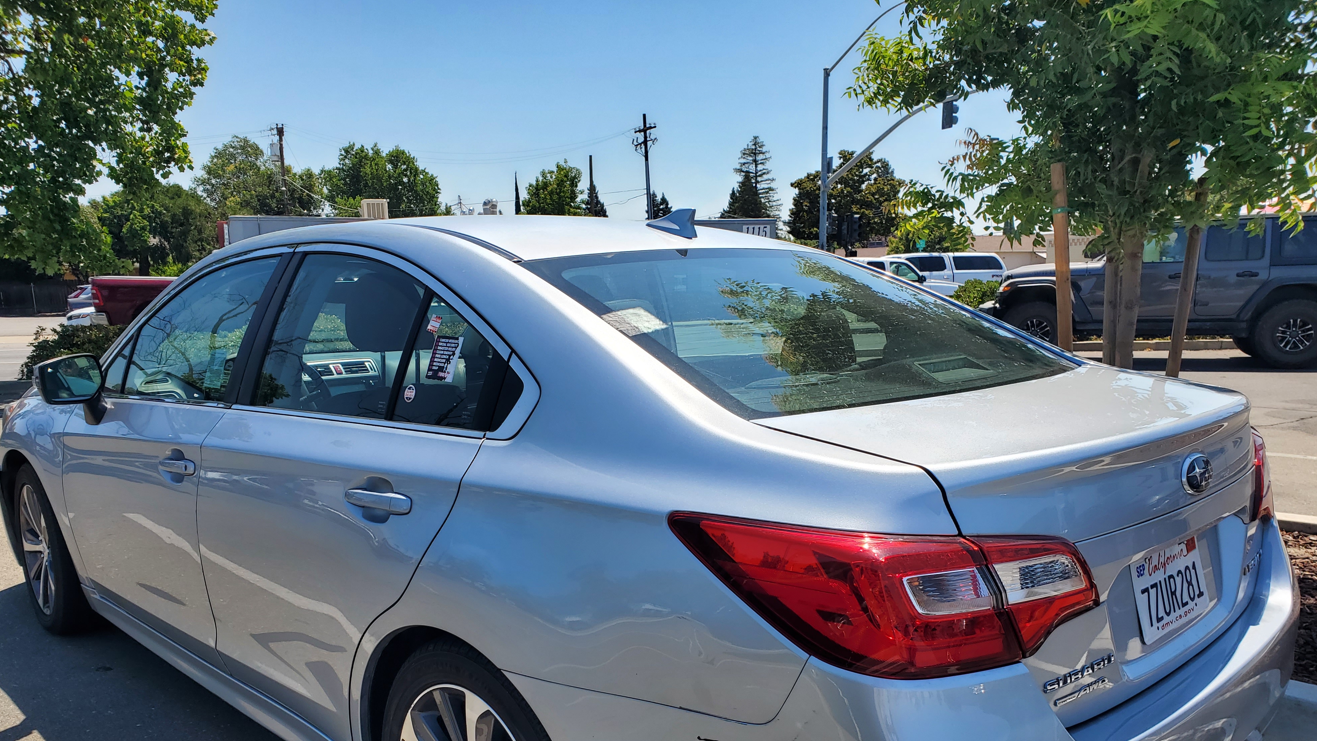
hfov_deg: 66.1
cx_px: 650
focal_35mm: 29
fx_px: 1013
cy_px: 488
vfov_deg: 39.7
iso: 50
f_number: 2.4
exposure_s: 1/1538
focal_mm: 4.3
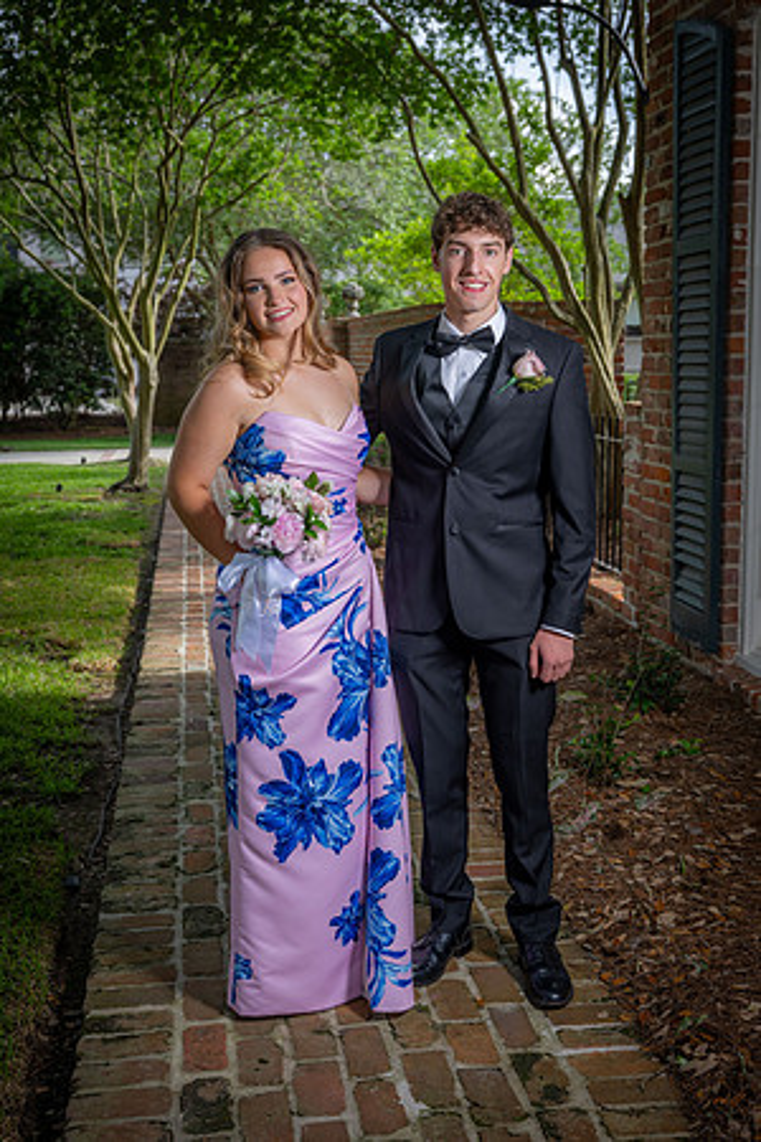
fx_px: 1332
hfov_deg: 31.9
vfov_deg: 46.4
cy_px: 571
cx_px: 380
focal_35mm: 42
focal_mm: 42
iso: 100
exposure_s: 1/160
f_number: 5.6
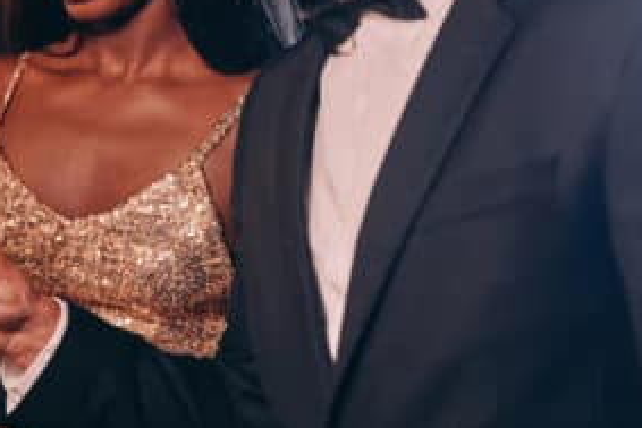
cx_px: -102
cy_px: 296
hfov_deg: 20.3
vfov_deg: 14.4
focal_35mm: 95
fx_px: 1695
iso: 1000
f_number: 2.8
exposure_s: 1/160
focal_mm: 35
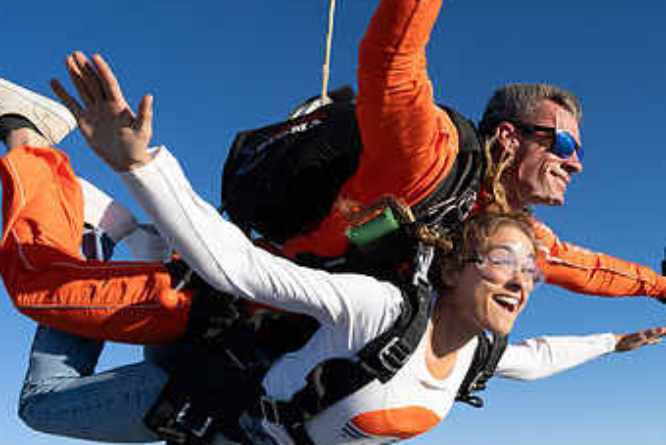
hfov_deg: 45.8
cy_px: 224
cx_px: 494
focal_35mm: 41
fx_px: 759
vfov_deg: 32.7
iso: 800
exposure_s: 1/2000
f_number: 8
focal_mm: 24
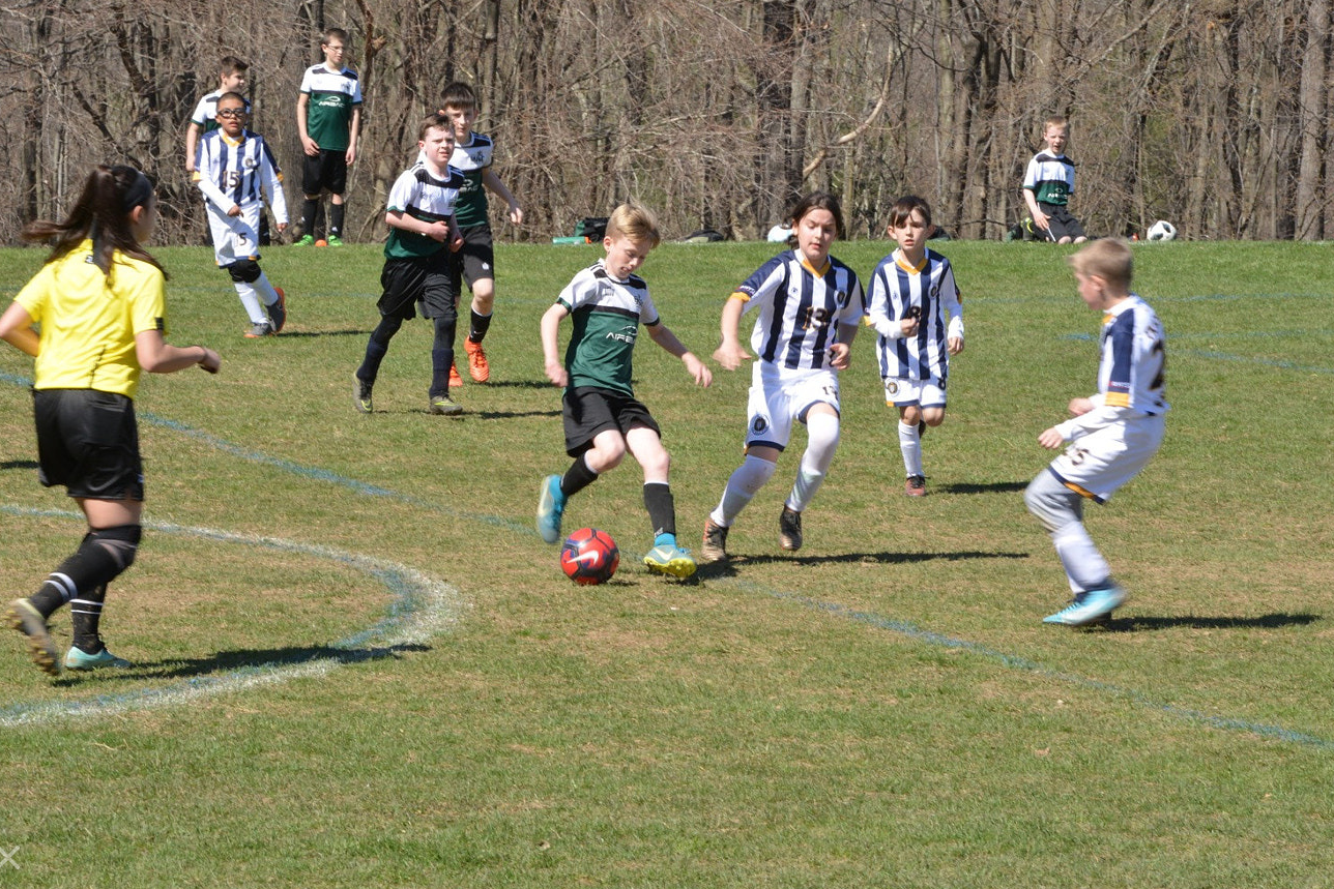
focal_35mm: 205
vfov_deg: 6.7
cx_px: 591
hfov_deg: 10.0
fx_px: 7597
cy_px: 453
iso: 800
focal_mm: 165
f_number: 22
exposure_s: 1/160
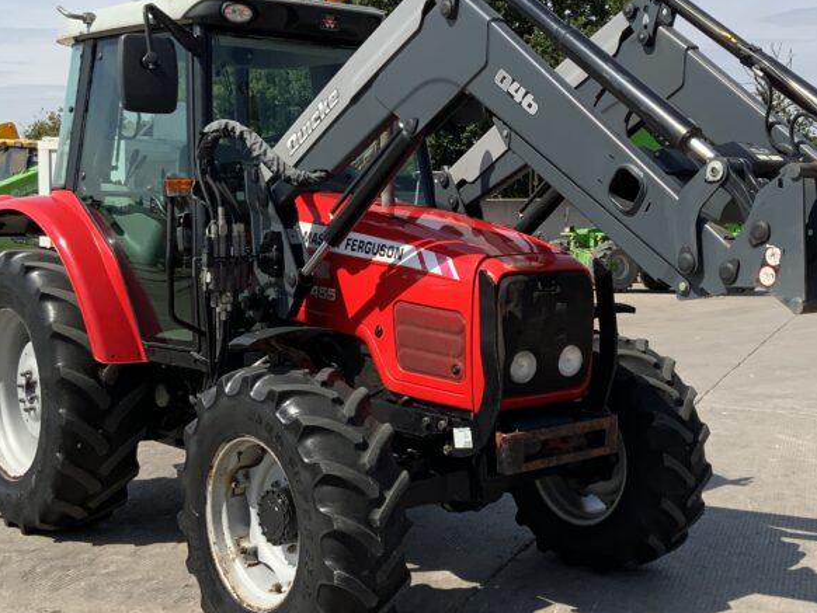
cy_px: 276
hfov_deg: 37.1
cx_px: 535
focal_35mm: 51
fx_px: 1204
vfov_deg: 28.6
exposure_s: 1/2058
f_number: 1.8
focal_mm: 3
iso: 16
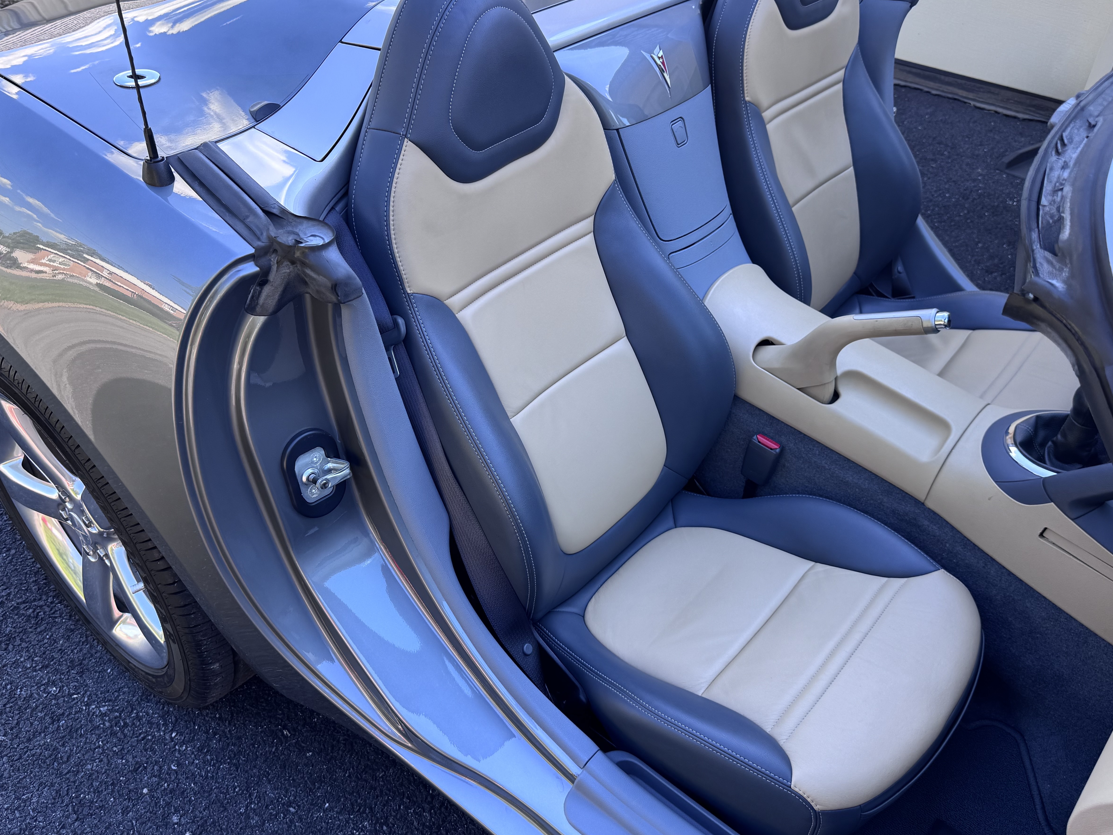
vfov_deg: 48.2
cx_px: 564
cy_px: 410
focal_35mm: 29
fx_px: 932
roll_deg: -4.5
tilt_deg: -36.6
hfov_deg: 61.7
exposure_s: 1/352
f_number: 1.78
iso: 80
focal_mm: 6.76
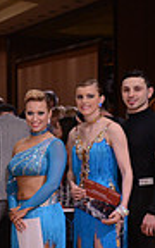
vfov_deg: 15.9
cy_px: 164
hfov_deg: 8.9
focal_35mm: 131
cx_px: -234
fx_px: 885
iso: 1600
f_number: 4
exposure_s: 1/250
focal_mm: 32
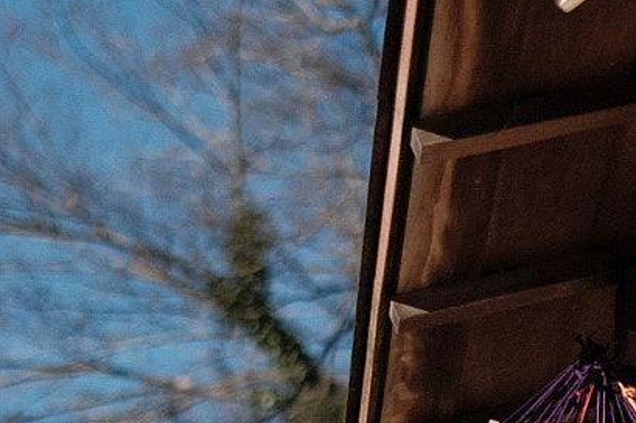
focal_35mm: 137
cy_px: 535
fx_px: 2418
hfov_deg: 14.8
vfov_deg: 9.8
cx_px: 608
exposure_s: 1/13000
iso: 200
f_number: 1.4
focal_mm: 23
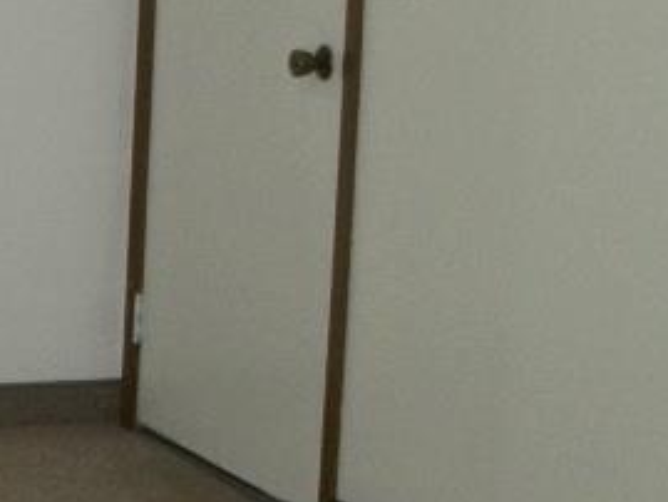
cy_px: 348
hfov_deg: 12.3
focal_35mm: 152
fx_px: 2935
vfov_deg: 9.8
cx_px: -380
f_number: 2.9
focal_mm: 5.7
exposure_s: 1/30
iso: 160
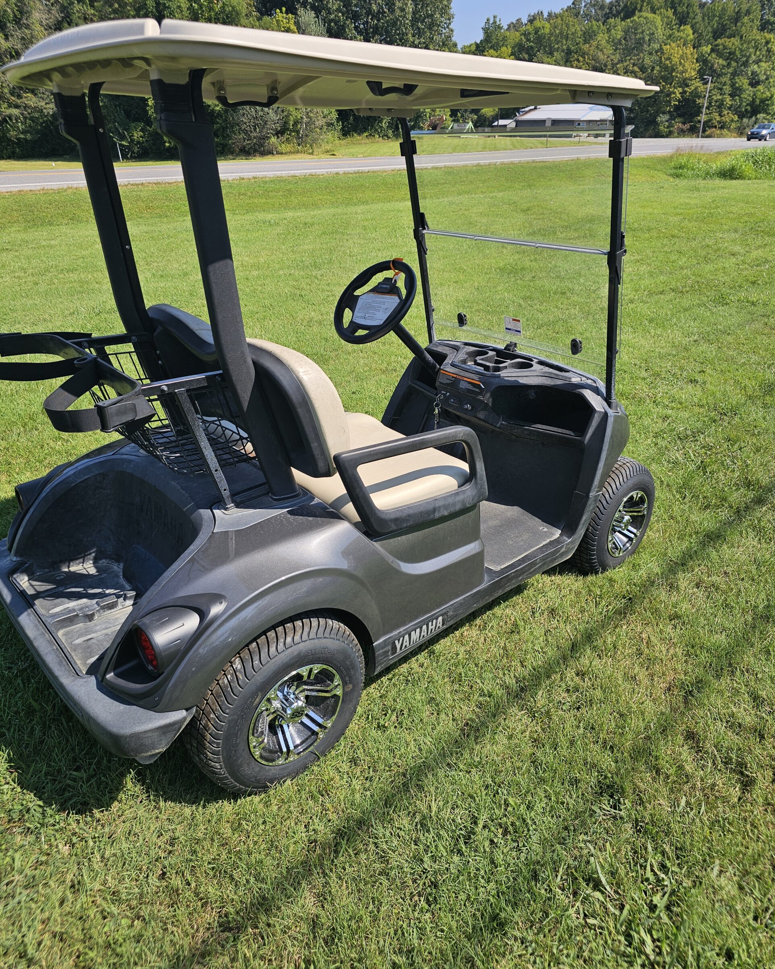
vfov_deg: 70.3
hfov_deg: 58.8
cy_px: 488
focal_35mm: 24
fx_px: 688
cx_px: 388
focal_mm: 6.3
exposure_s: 1/559
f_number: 1.7
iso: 10
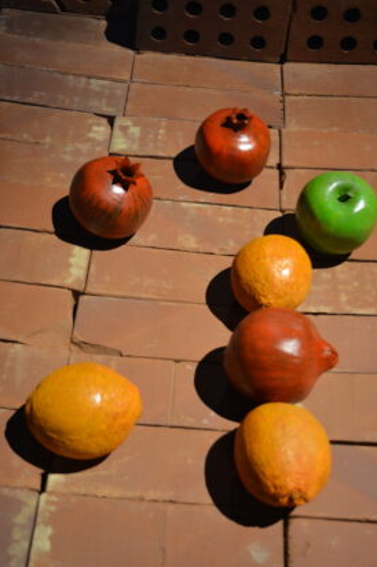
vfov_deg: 41.5
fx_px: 748
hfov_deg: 28.3
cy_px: 306
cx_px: 182
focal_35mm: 48
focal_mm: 29
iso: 800
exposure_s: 1/40
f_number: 4.2
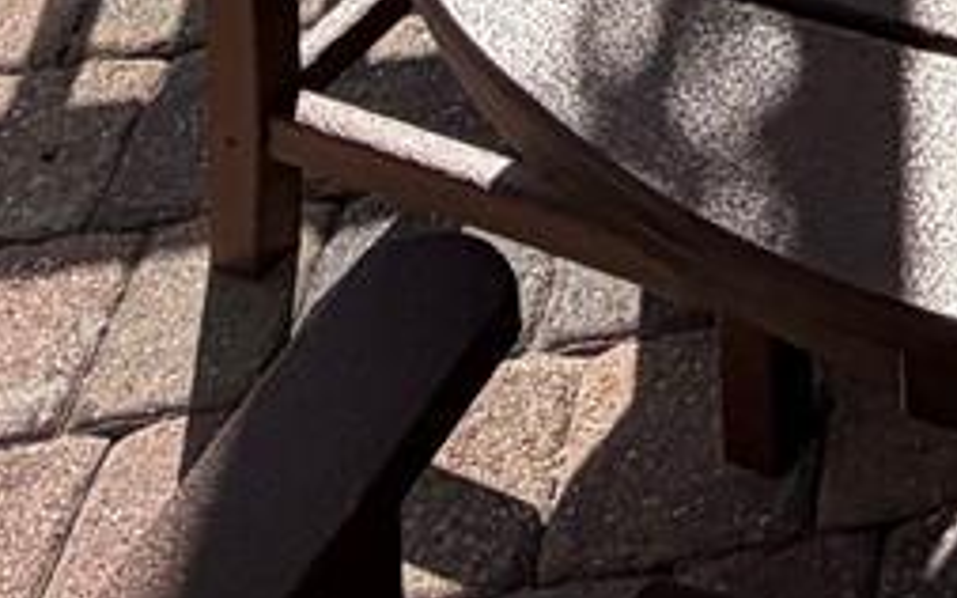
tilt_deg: -11.0
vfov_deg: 9.0
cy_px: -1529
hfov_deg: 17.7
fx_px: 2451
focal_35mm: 94
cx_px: 1732
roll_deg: -1.6
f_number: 2.2
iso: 20
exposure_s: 1/1050
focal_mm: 2.22
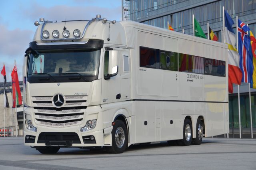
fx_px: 852
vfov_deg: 11.4
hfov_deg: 17.1
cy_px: 85
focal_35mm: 120
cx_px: 128
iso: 110
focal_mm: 80
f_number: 8
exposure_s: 1/250
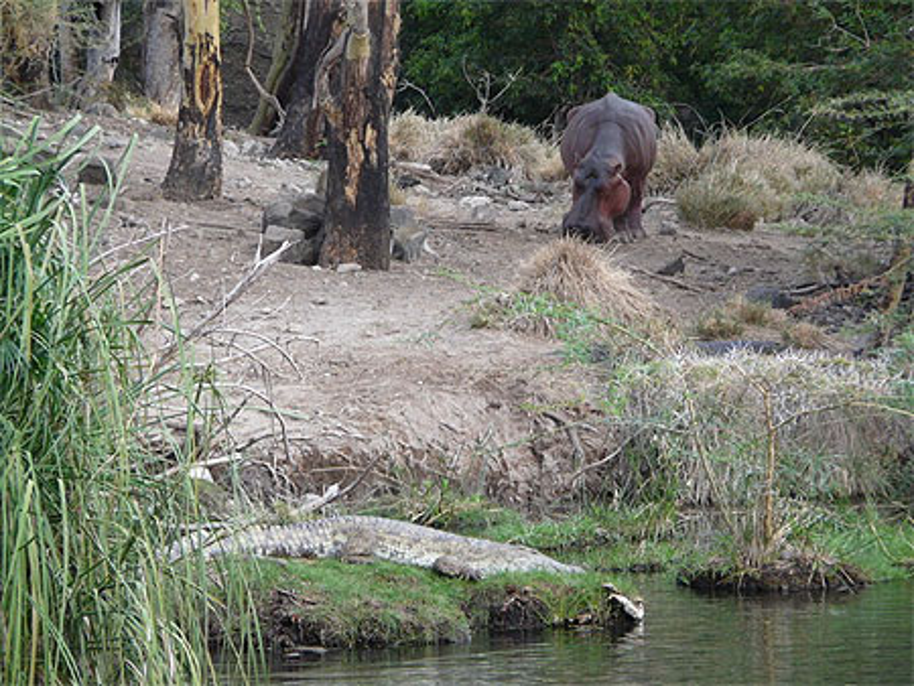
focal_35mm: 280
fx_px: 7397
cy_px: 343
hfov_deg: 7.1
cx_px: 457
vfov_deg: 5.3
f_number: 3.6
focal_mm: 45.9
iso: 200
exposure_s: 1/80
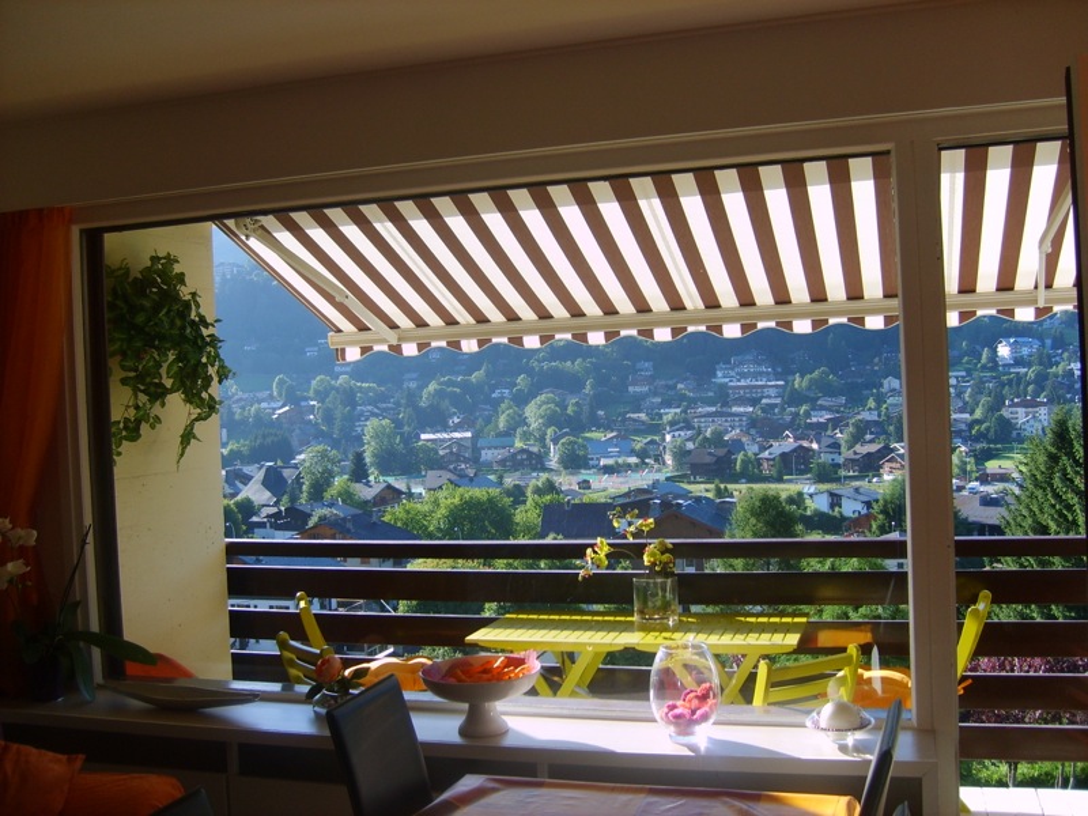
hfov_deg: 52.6
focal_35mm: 35
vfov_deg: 40.7
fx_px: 1100
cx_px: 544
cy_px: 408
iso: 50
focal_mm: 5.8
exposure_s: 1/250
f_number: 2.8
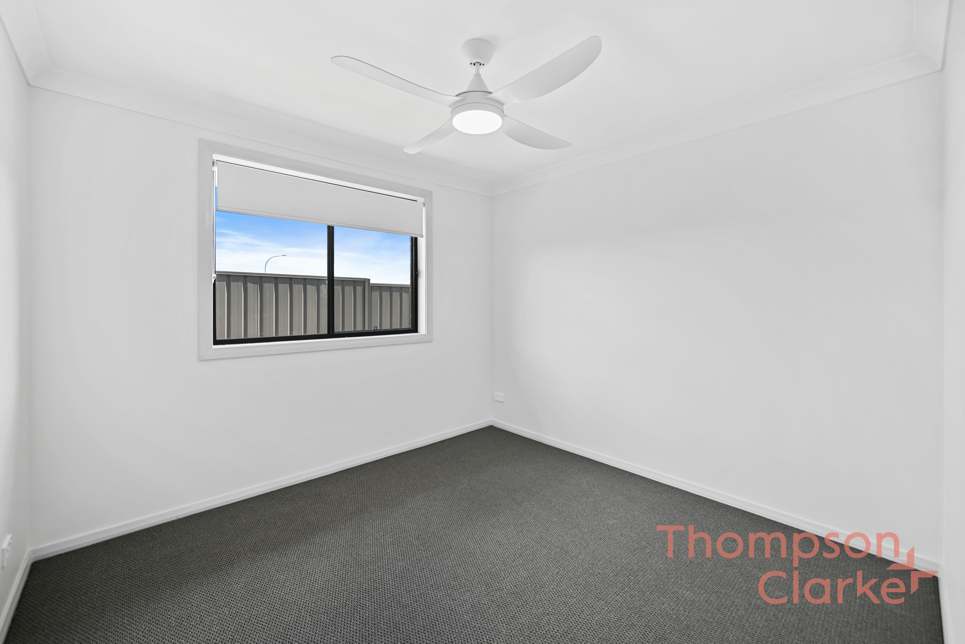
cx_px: 482
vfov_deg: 81.3
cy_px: 322
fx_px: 375
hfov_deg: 104.2
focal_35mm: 14
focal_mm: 14
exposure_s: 1/15
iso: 100
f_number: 4
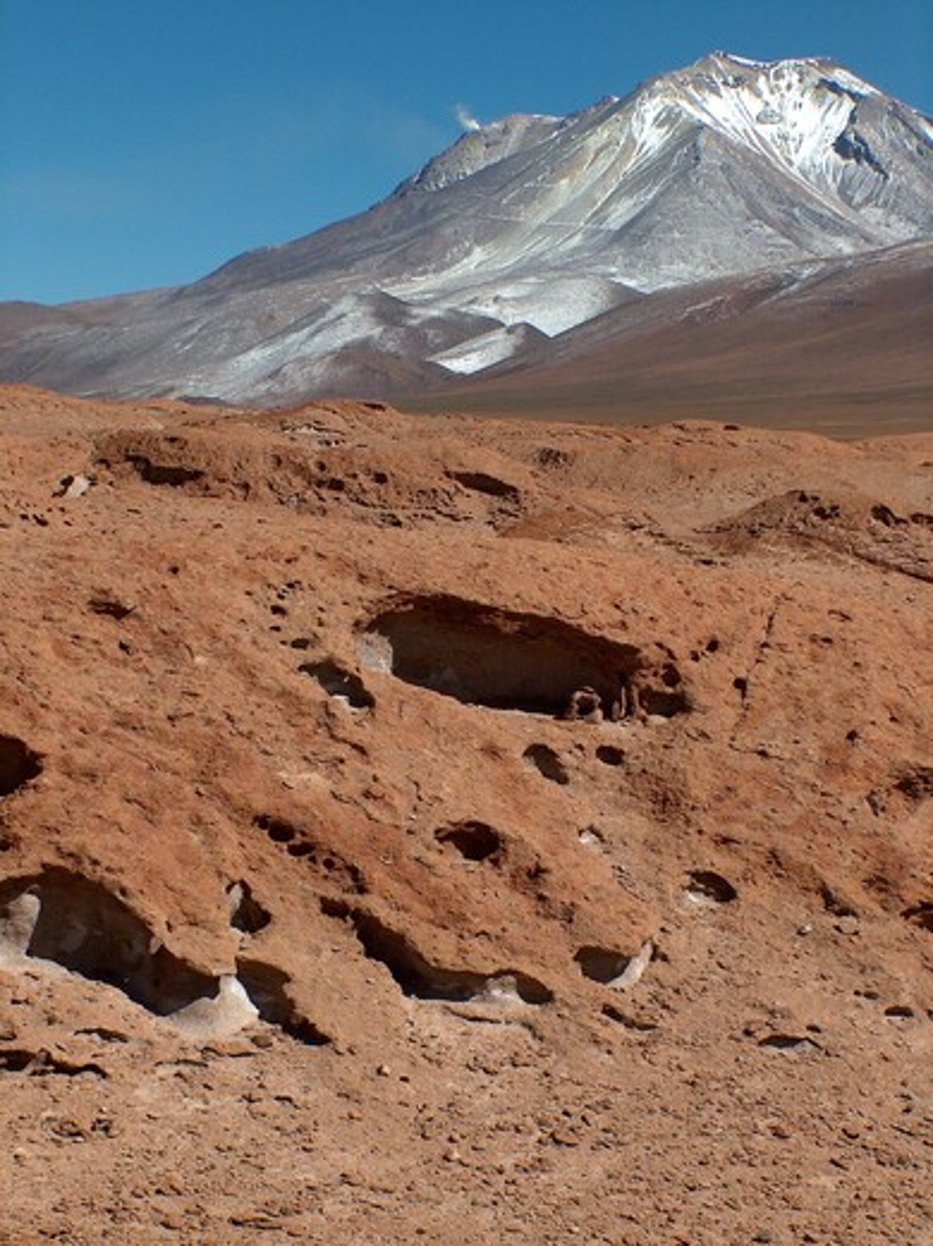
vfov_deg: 17.0
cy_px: 623
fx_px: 4174
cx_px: 466
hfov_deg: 12.8
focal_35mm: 116
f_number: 8.4
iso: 100
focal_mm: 23.76
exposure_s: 1/351
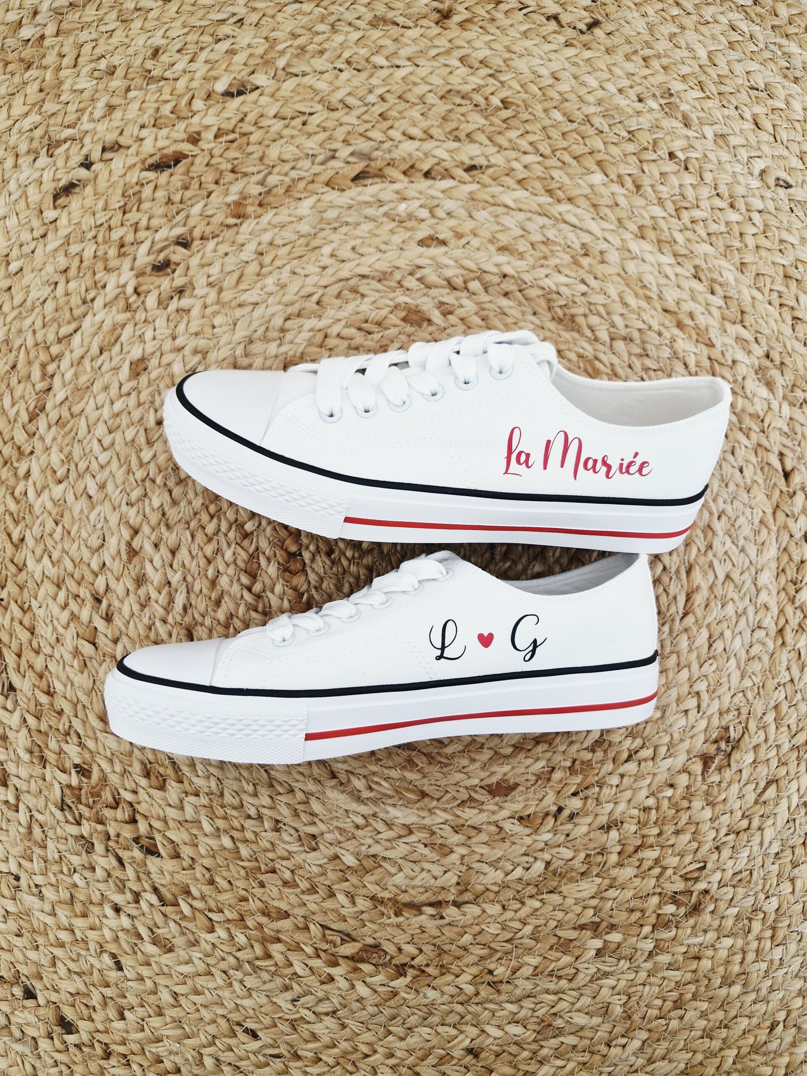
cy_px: 538
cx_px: 404
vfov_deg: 73.9
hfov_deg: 58.9
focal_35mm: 23
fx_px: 715
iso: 200
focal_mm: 5.54
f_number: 1.8
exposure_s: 1/100
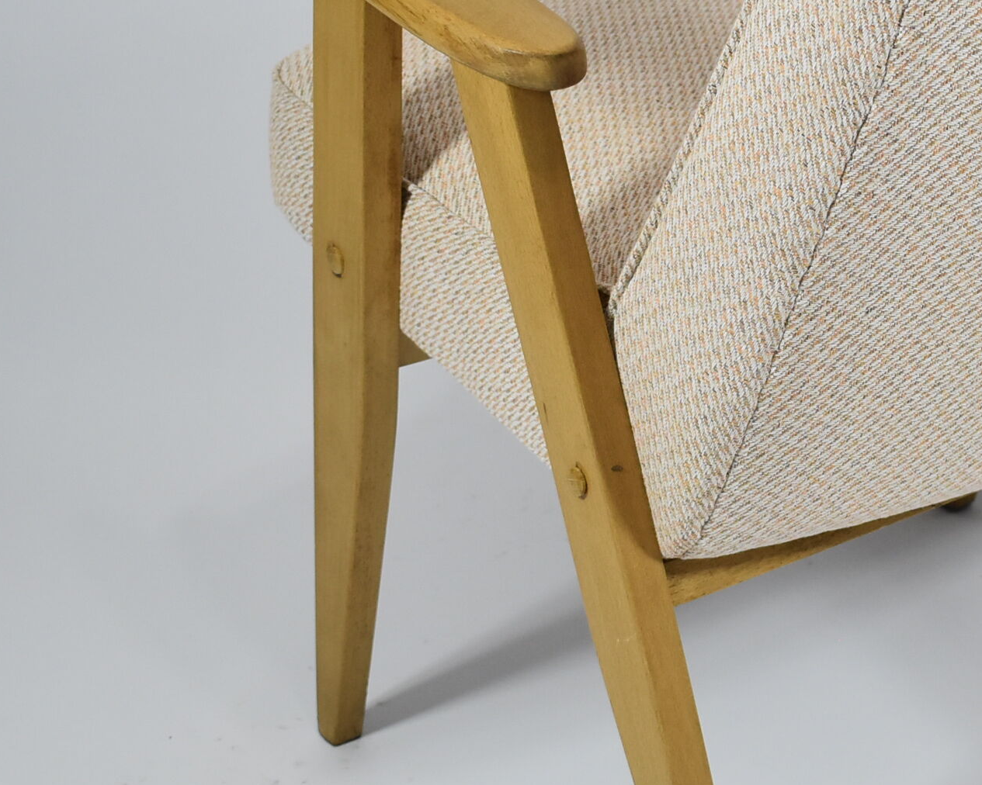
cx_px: 915
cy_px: 379
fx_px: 2906
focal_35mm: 100
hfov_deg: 18.8
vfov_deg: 15.4
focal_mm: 30
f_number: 5
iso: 800
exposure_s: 1/125
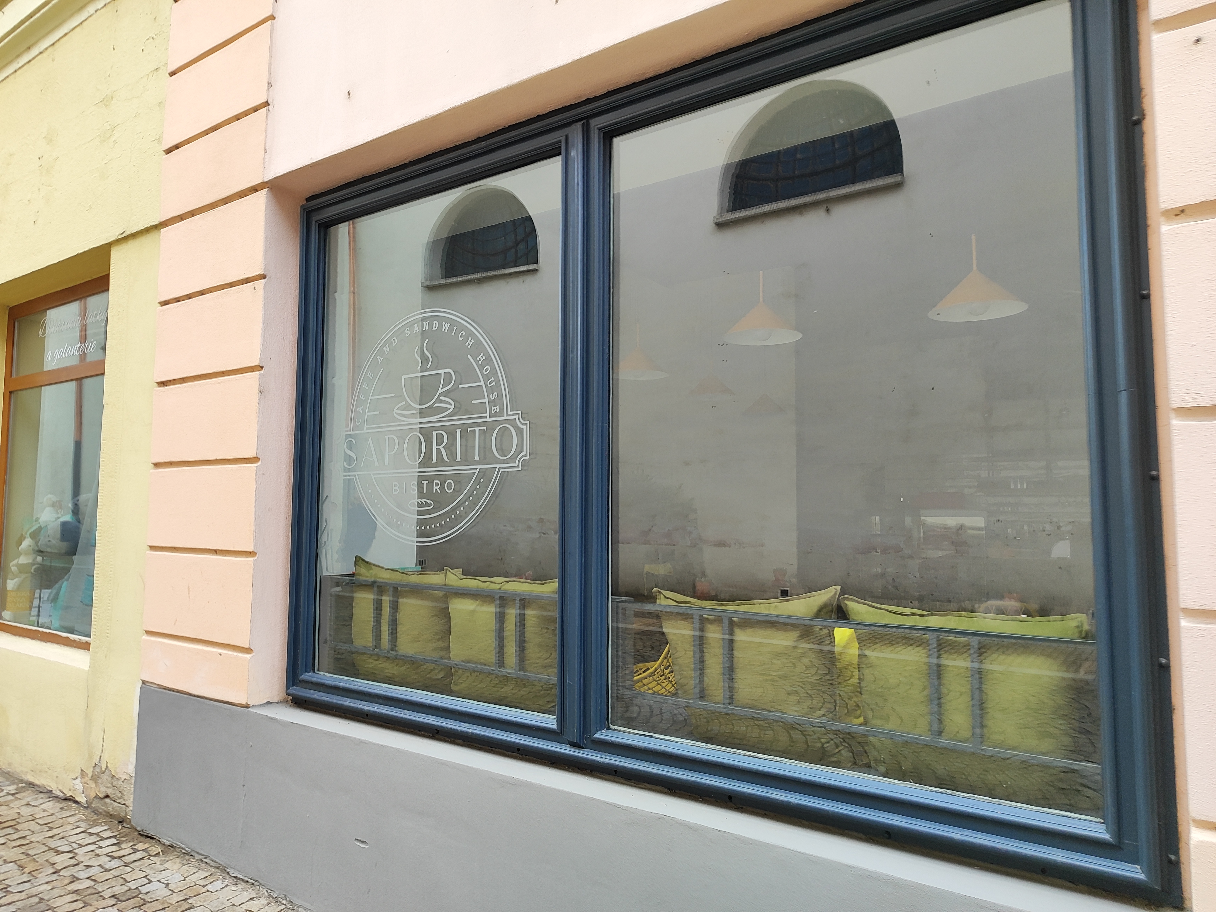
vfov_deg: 56.8
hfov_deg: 71.6
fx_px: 843
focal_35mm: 24
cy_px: 456
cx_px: 608
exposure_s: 1/100
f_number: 1.89
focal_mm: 5.89
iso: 57
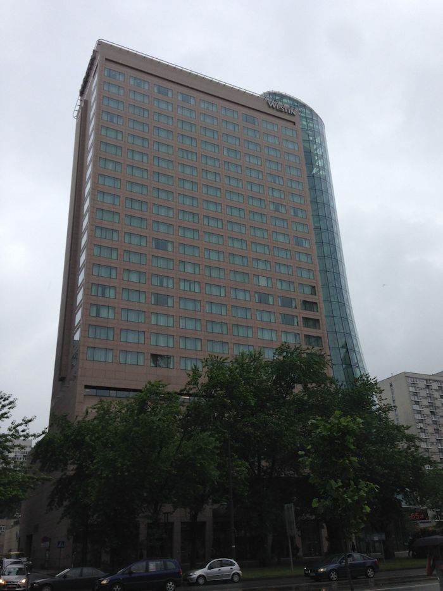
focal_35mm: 33
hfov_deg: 43.0
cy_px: 296
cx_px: 222
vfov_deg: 55.3
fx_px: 563
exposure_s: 1/441
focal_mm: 4.12
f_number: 2.4
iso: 50
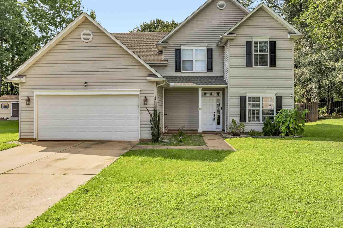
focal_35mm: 30
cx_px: 172
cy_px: 102
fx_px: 285
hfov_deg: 62.1
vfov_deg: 43.7
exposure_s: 1/250
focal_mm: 16.5
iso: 250
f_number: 9
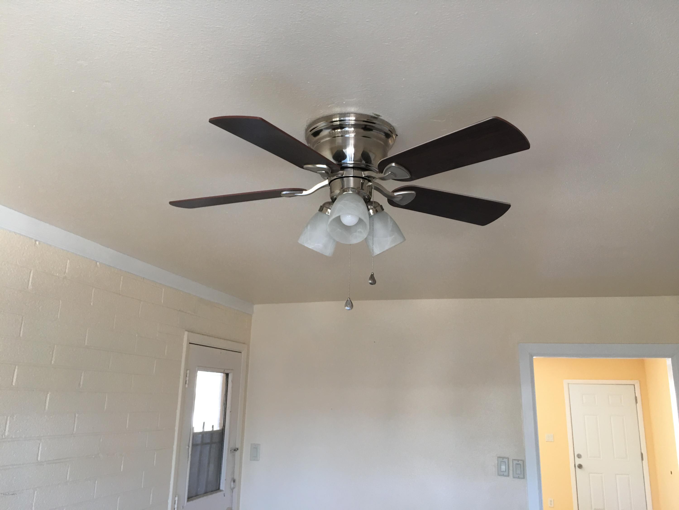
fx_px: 569
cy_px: 255
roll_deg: -1.2
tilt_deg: +15.1
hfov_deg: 61.7
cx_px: 340
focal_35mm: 29
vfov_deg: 48.2
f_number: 2.2
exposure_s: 1/15
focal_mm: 4.15
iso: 25
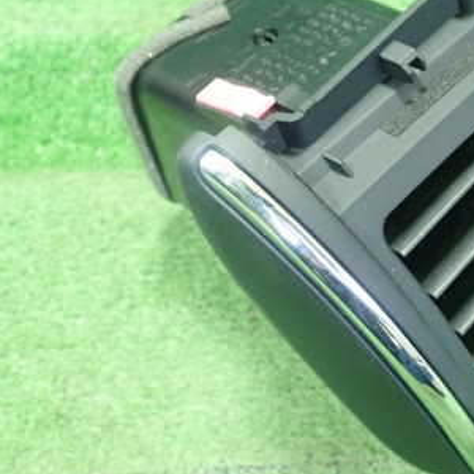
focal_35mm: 53
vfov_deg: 32.1
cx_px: 411
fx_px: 821
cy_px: 186
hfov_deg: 31.0
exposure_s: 1/80
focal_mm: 5.5
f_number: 2.3
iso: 800
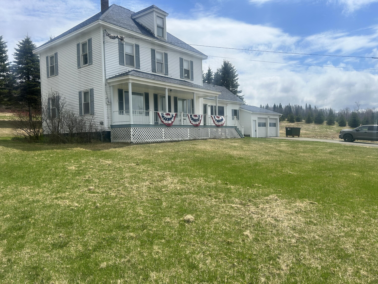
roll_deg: +2.1
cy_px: 142
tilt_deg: -1.5
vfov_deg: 53.1
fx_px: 284
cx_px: 189
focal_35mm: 26
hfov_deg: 67.3
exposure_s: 1/8696
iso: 50
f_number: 1.5
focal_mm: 5.7
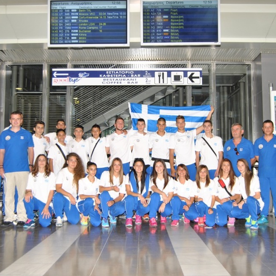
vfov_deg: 39.2
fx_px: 388
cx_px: 132
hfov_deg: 39.2
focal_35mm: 43
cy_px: 140
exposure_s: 1/60
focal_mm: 22
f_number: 4
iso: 200
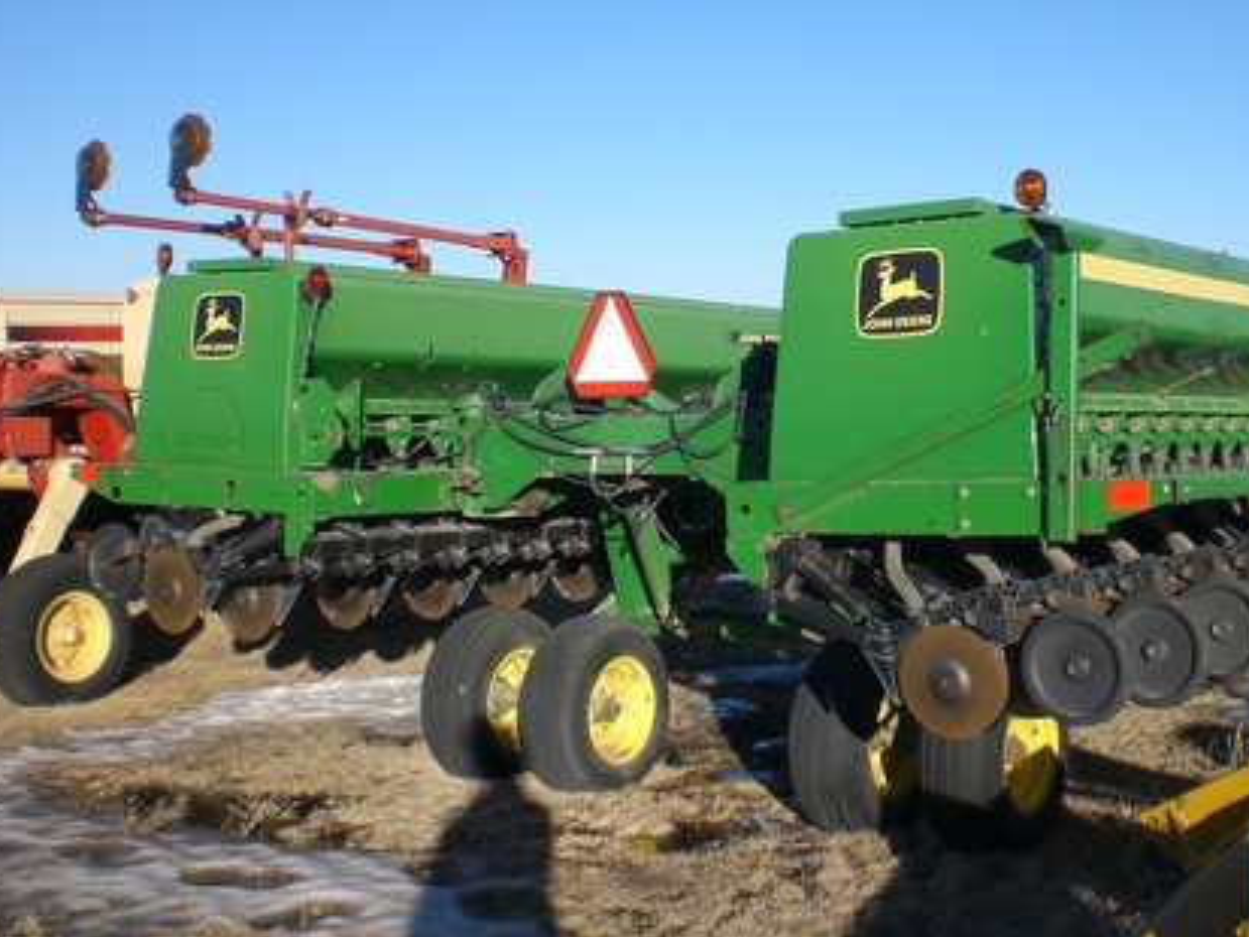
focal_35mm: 50
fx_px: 1805
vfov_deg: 29.1
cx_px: 801
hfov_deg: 37.9
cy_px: 420
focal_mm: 6.3
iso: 50
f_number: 4.4
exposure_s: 1/500
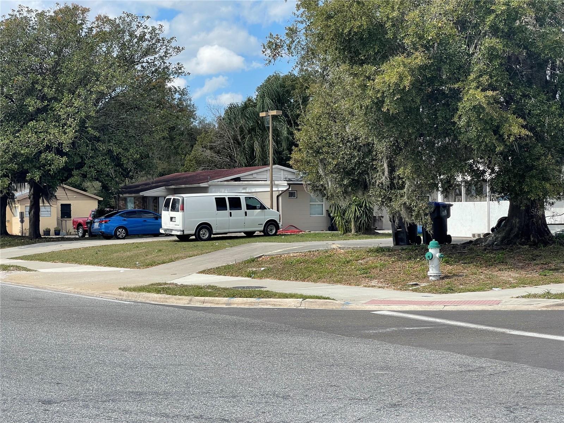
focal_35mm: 64
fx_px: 1043
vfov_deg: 22.9
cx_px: 282
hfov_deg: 30.3
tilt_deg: +2.0
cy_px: 212
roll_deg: +3.4
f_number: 2.2
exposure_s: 1/1033
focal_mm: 7.5
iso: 20
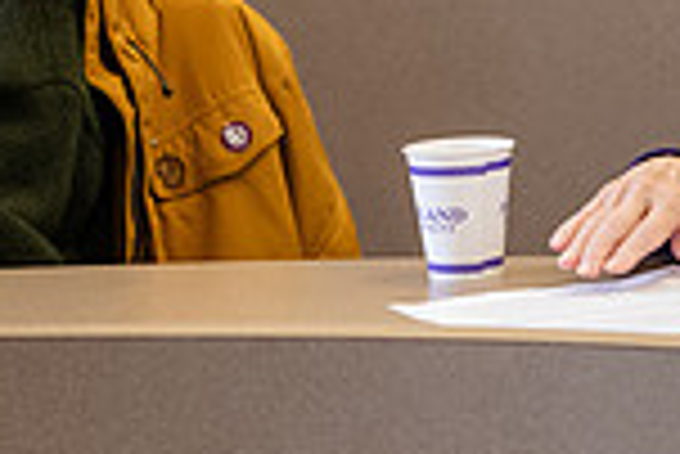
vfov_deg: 2.9
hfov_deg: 4.3
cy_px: -47
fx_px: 9094
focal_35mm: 481
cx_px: 500
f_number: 3.2
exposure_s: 1/160
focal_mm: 125
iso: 1000
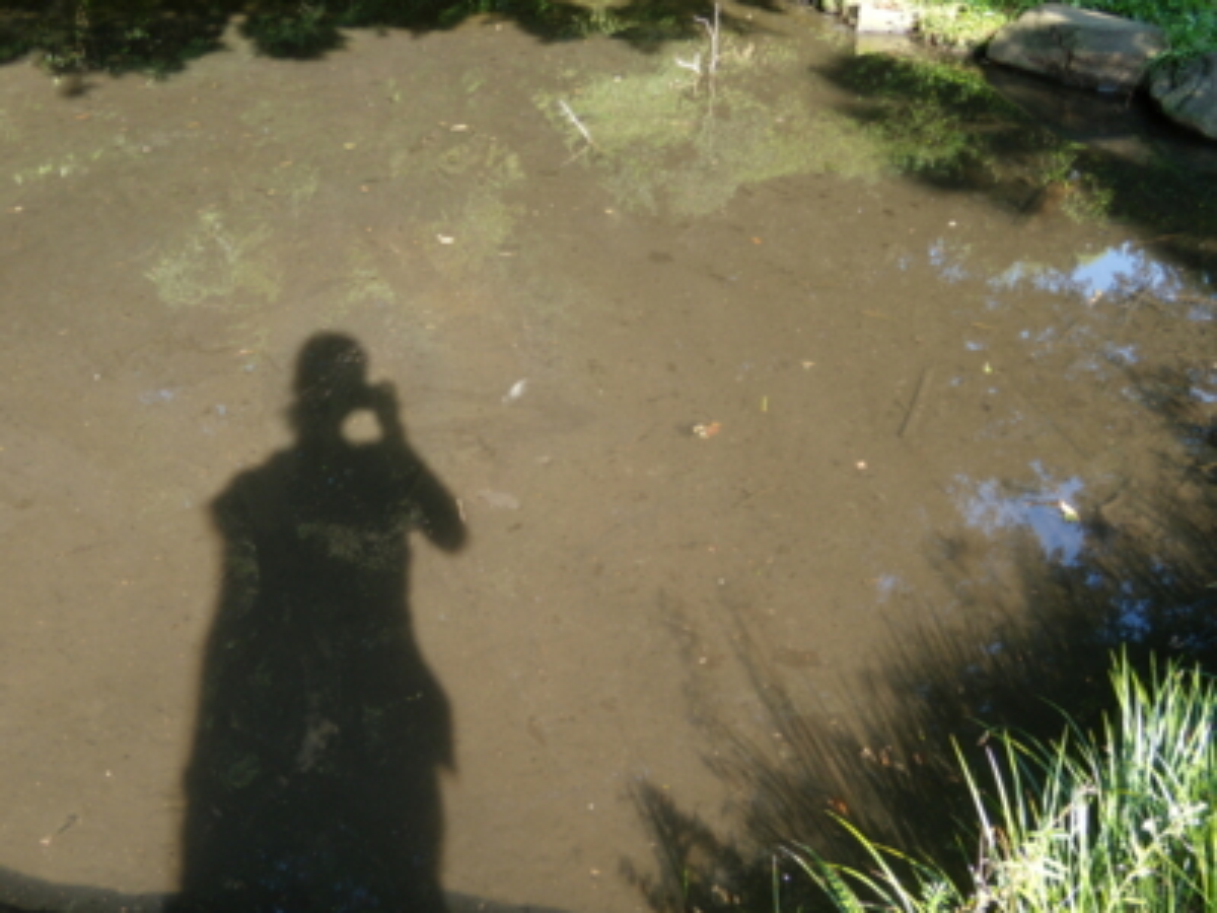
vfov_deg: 39.7
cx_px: 608
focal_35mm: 36
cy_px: 456
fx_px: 1266
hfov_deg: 51.4
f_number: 3.6
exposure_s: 1/60
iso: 80
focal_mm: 6.4
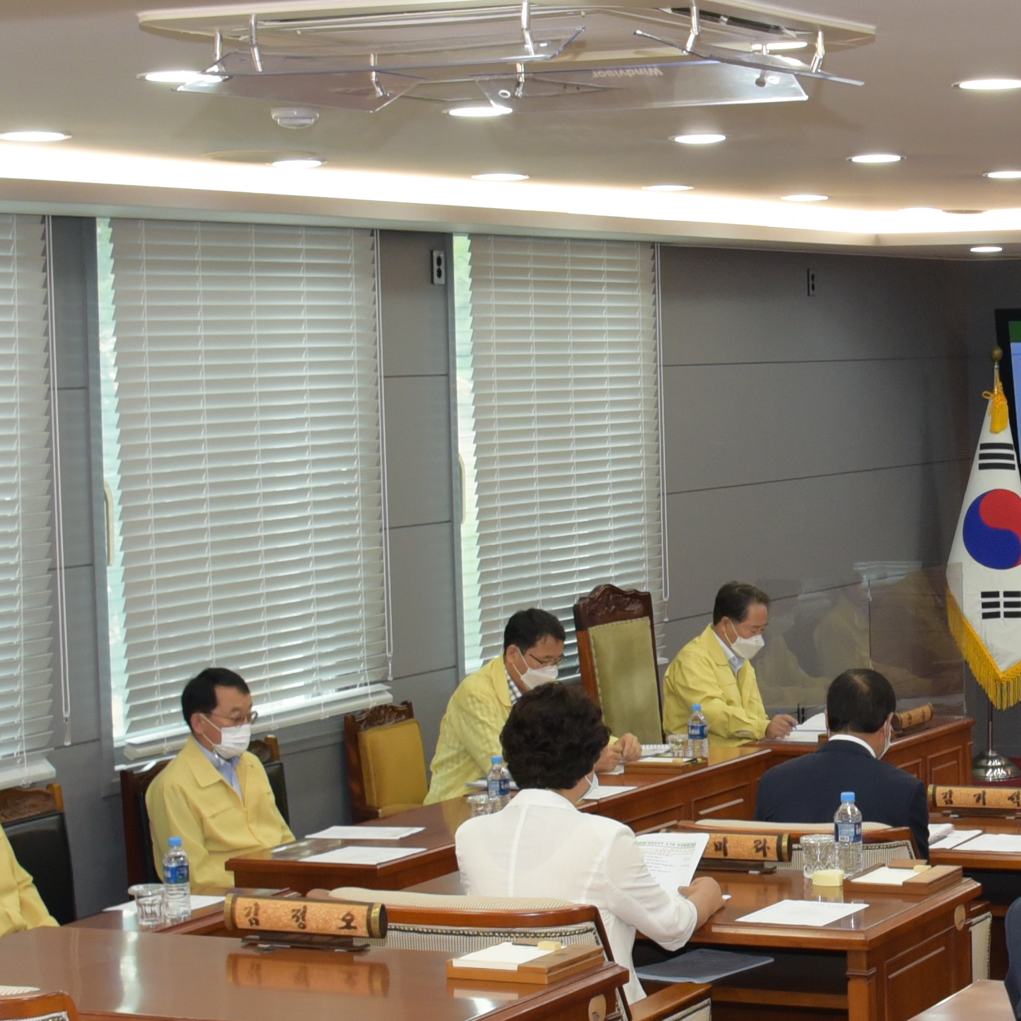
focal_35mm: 93
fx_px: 3103
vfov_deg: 18.7
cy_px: 573
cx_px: 1174
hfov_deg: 17.9
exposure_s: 1/125
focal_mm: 28
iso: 1100
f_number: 6.3
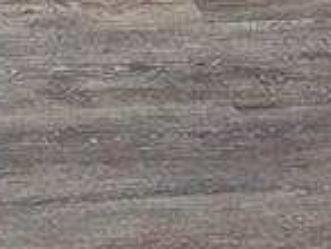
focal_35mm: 134
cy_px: -439
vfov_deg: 9.3
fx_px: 1283
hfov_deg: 13.3
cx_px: -257
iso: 250
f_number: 1.8
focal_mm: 5.4
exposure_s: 1/120
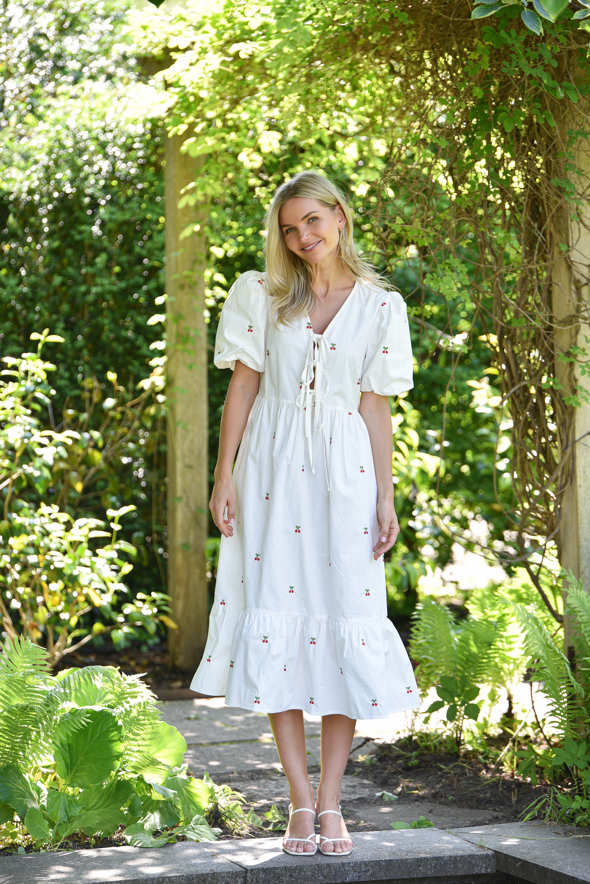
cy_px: 442
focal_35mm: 160
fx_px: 3929
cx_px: 295
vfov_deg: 12.8
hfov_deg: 8.6
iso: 400
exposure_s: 1/320
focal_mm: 160
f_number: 4.5
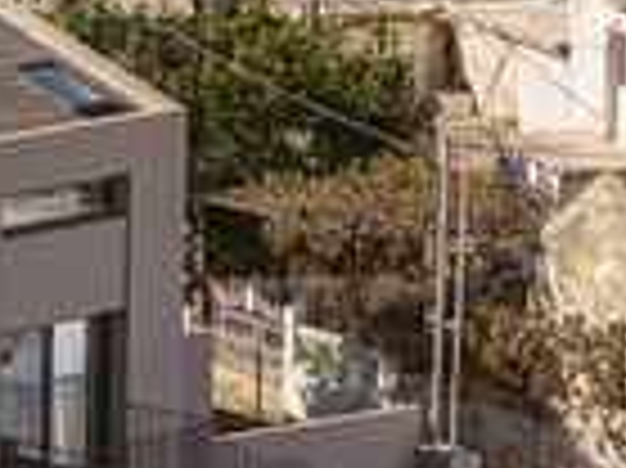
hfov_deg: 6.1
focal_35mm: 322
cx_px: -54
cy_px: -130
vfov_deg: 4.6
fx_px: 5818
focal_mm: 19.35
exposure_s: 1/2500
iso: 200
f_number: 2.8
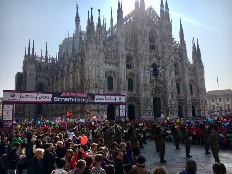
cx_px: 116
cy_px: 87
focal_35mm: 29
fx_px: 194
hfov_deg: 61.7
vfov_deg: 48.2
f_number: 2.2
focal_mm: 4.15
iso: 25
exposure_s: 1/2564
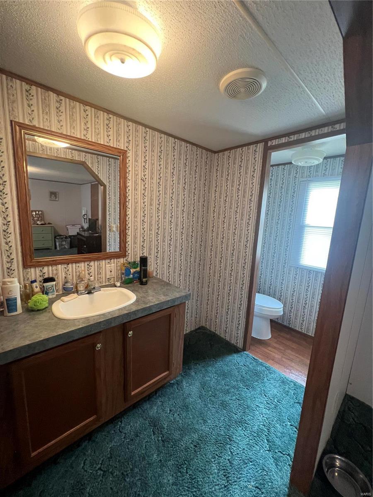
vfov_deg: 106.2
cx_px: 186
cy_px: 248
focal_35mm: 13
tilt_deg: -8.1
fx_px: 187
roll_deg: -1.8
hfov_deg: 89.9
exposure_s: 1/60
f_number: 1.8
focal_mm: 1.57
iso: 400
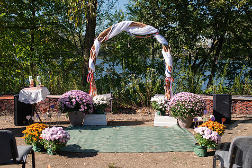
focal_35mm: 44
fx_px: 308
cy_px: 73
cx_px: 132
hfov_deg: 44.5
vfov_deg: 30.5
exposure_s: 1/1250
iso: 160
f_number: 3.2
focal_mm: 35
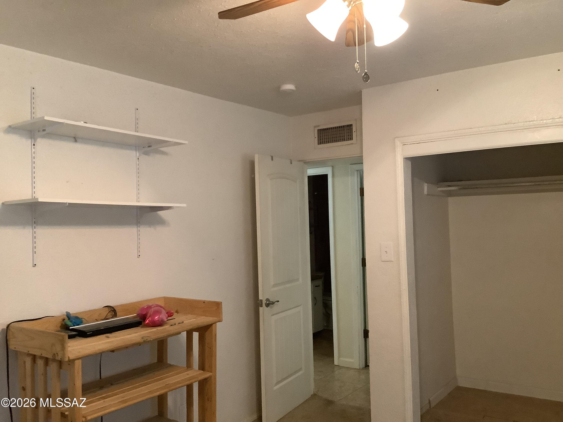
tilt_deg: +1.1
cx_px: 282
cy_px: 211
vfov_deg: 45.4
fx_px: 504
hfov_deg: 58.4
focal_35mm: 31
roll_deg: +2.0
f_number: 2.4
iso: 400
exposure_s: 1/33
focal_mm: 3.3
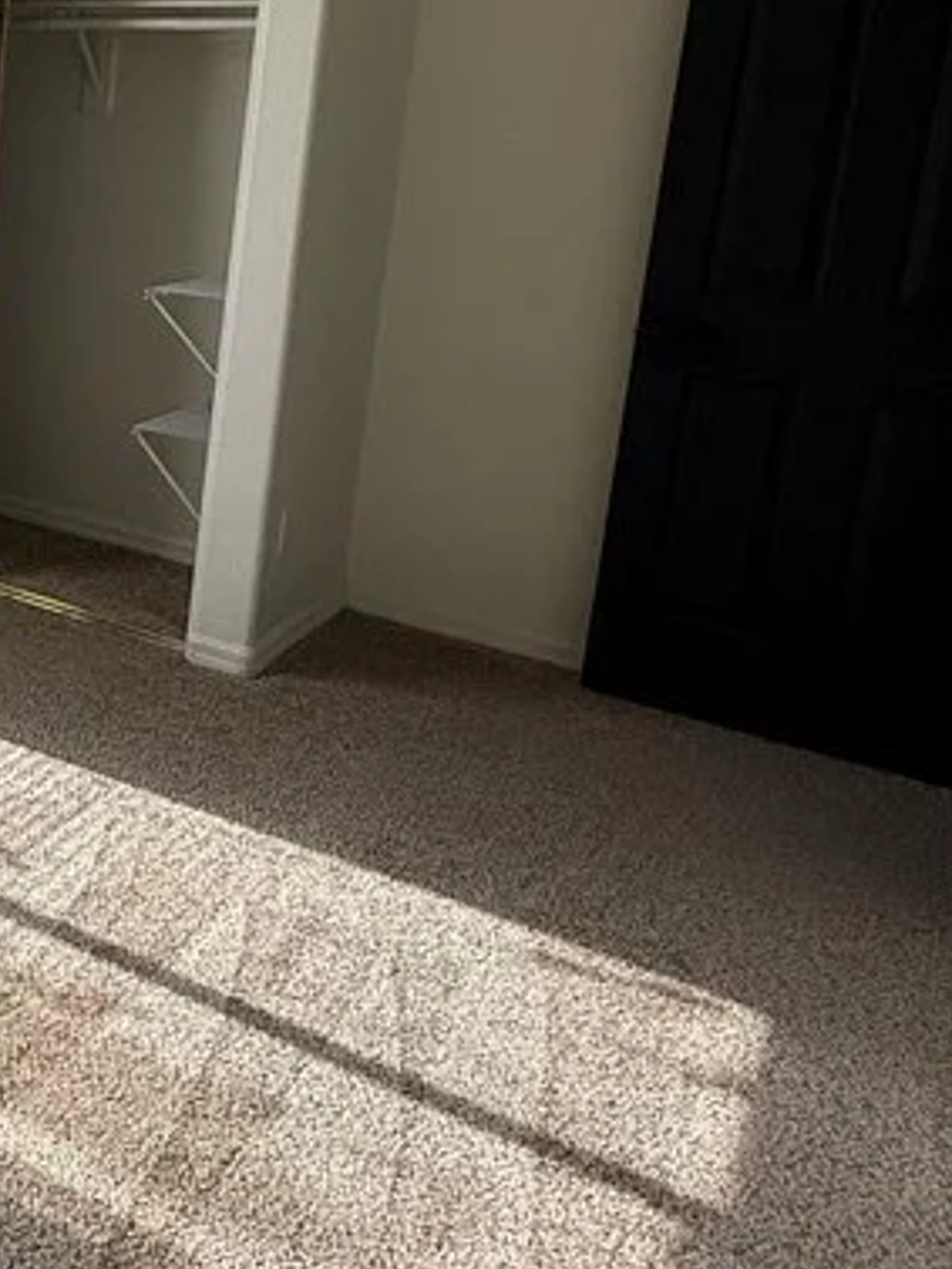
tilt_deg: -9.2
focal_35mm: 38
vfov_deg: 47.1
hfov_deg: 29.6
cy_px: 316
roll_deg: -3.3
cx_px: -309
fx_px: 1393
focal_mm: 2.22
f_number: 2.2
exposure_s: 1/403
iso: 80
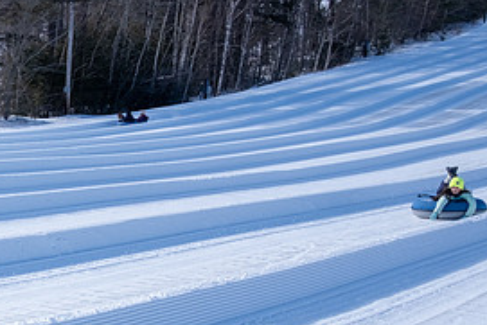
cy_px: 247
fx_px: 988
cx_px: -68
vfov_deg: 18.6
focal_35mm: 73
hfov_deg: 25.4
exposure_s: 1/1000
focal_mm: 16
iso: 320
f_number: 5
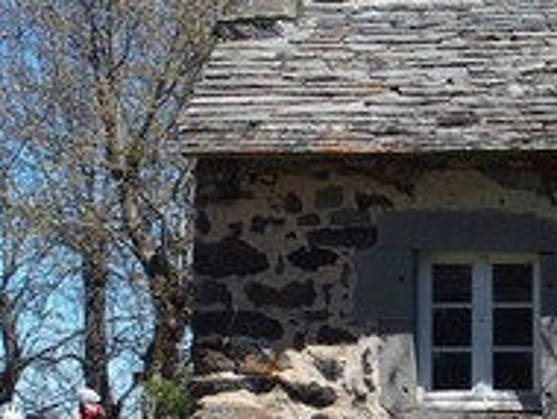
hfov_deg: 11.7
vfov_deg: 8.8
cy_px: 328
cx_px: 478
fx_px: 2707
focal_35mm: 168
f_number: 4.5
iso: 100
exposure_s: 1/500
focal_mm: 10.8
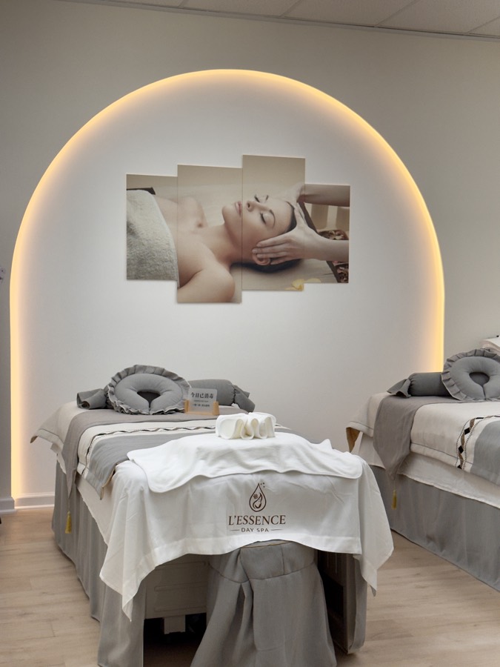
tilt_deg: -2.7
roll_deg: -0.3
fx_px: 924
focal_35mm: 48
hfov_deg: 30.3
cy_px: 334
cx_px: 250
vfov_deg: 39.7
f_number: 1.78
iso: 64
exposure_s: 1/405
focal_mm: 6.76
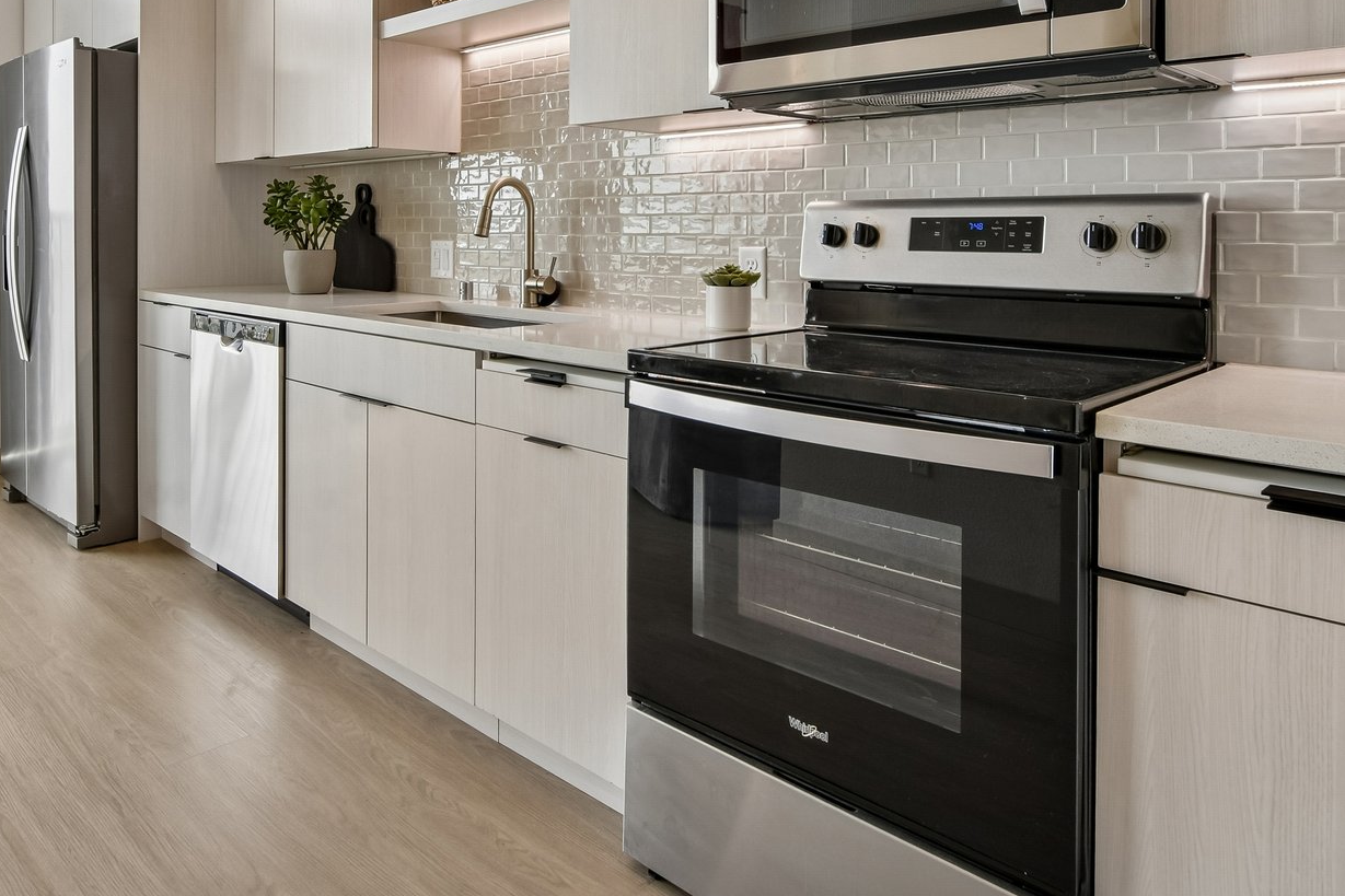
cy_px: 242
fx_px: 934
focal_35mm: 25
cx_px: 570
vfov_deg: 49.6
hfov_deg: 71.1
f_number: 8
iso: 100
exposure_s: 1/50
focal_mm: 10
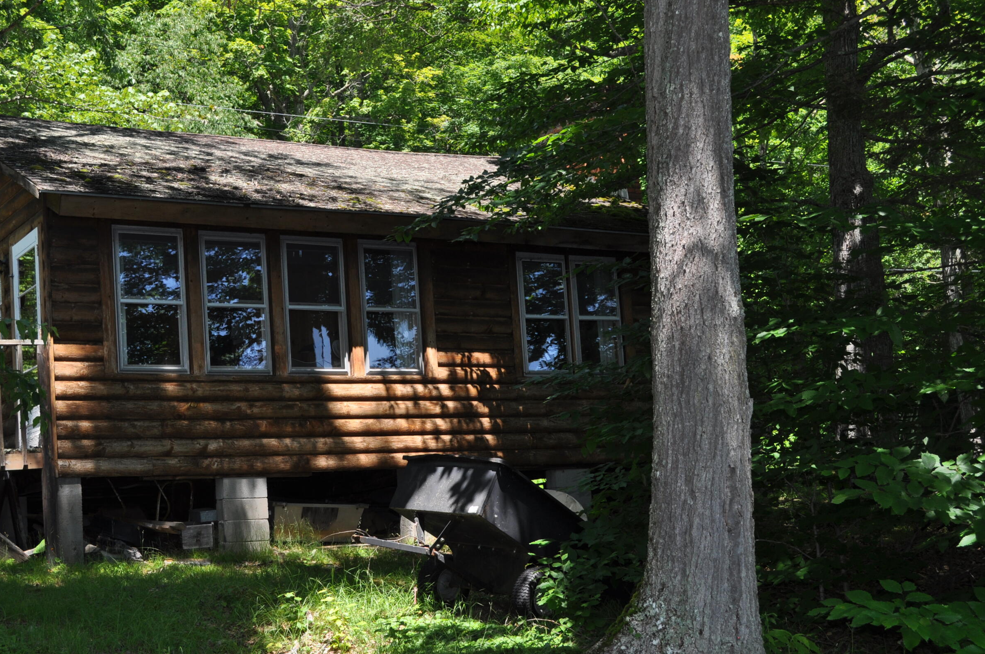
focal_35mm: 55
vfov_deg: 24.6
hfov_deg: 36.4
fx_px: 1493
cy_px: 405
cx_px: 396
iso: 200
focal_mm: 29
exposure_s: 1/200
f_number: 6.3
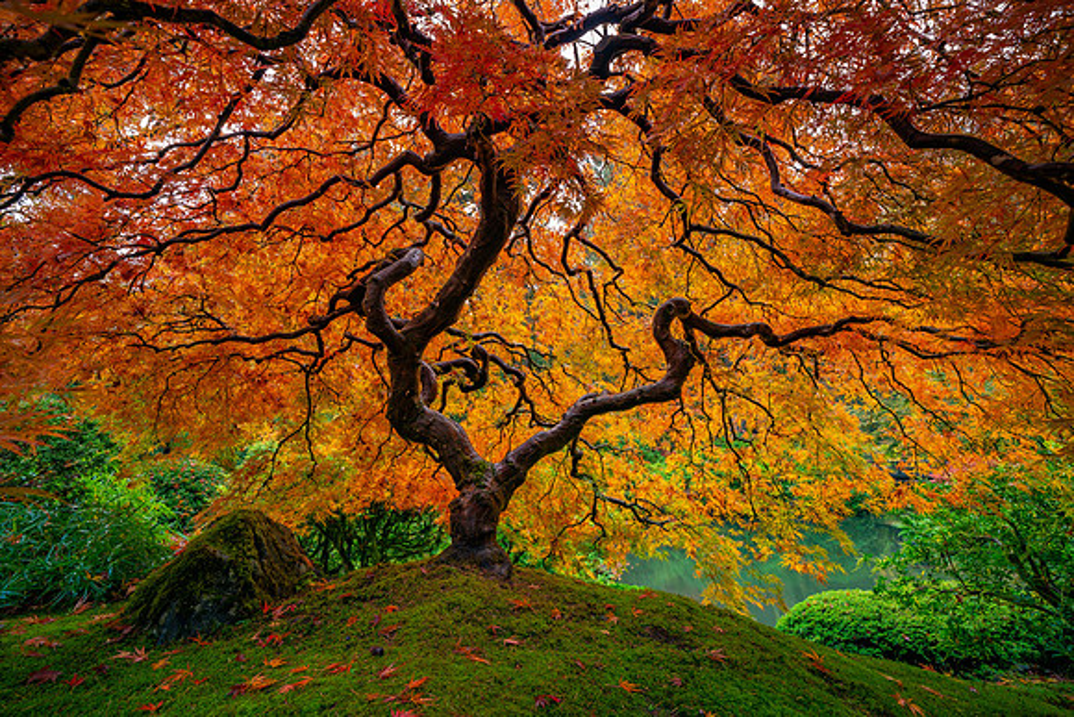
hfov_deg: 100.4
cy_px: 358
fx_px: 448
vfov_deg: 77.4
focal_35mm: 15
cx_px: 537
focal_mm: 15
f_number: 9
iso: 50
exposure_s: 1.6
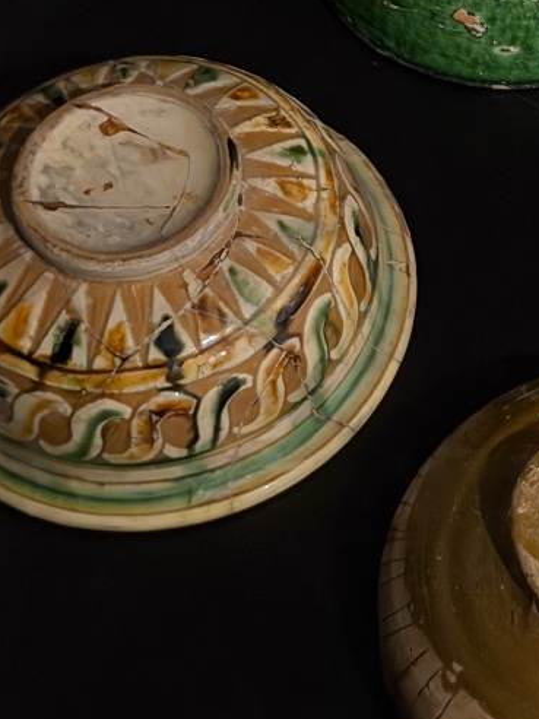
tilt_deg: -54.1
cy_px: 145
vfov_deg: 16.7
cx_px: 538
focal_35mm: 117
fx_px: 2429
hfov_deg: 12.5
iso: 800
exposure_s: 1/20
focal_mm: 6.76
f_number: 1.78
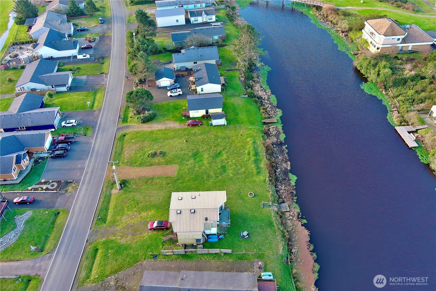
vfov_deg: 45.0
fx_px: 351
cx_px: 218
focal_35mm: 29
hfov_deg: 63.7
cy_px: 146
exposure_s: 1/86.1
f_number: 2.8
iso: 100
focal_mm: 10.57
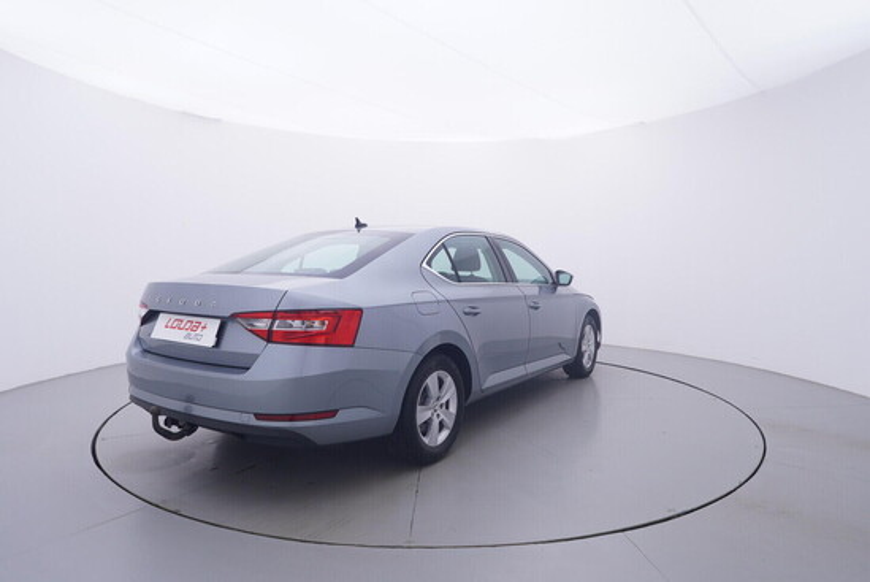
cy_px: 291
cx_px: 435
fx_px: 544
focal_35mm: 22
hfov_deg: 77.3
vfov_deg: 56.2
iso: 200
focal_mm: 15
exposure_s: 1/80
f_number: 5
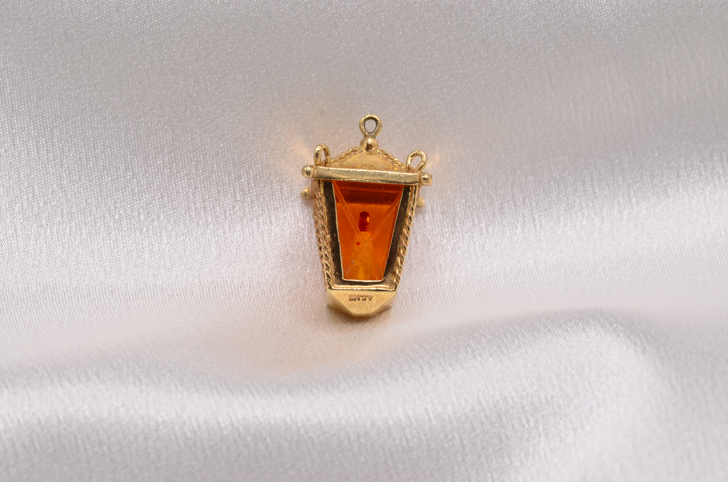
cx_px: 364
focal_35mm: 158
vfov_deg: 8.7
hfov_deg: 13.1
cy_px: 241
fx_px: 3178
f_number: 14
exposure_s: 1/30
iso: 100
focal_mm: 105
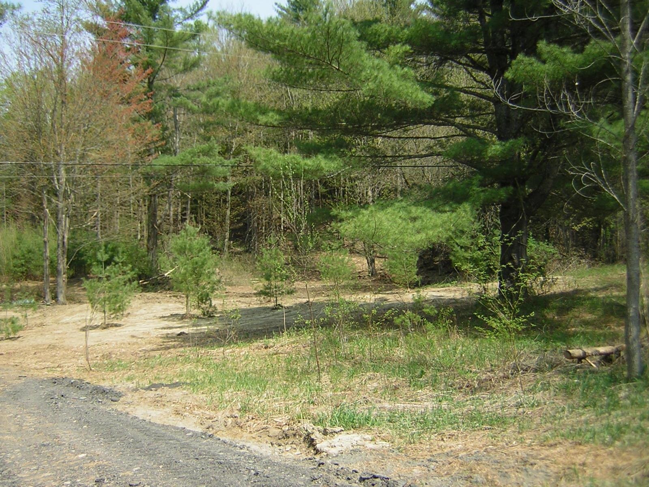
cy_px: 244
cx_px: 324
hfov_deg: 51.4
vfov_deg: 39.7
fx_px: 675
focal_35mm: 36
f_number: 2.6
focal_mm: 4.7
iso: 50
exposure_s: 1/536
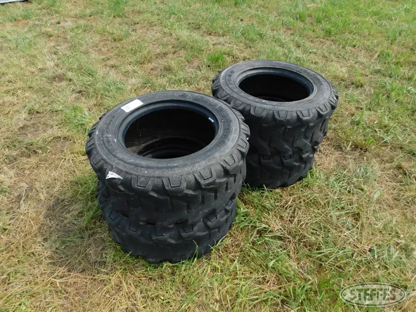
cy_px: 156
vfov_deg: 58.9
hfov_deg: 73.9
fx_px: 276
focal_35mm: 23
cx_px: 208
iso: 125
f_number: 3
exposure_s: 1/800
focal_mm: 4
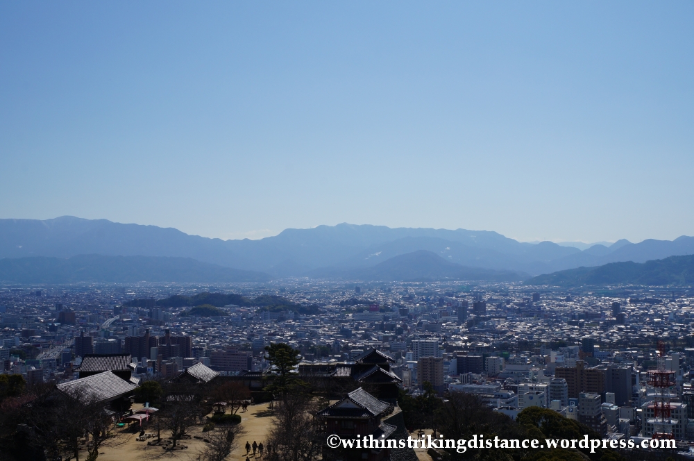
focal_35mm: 48
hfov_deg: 41.2
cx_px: 347
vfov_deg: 28.0
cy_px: 230
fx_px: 924
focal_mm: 32
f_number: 13
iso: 200
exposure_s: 1/800
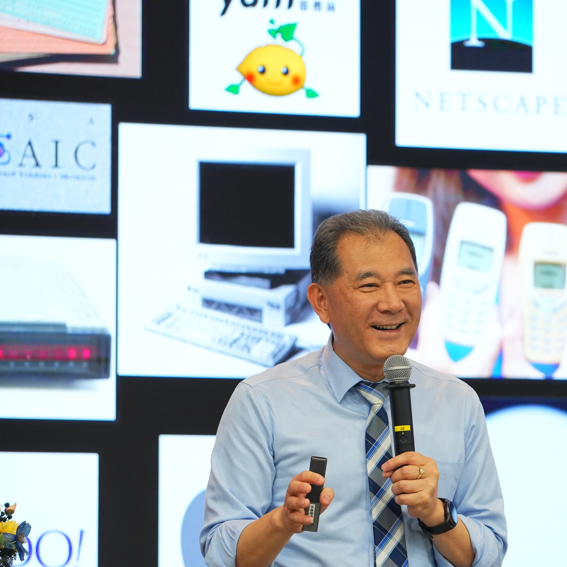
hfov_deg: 7.9
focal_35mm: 222
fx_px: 4114
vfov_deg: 7.9
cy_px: 293
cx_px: 418
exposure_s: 1/200
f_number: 4
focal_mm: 150
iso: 1600
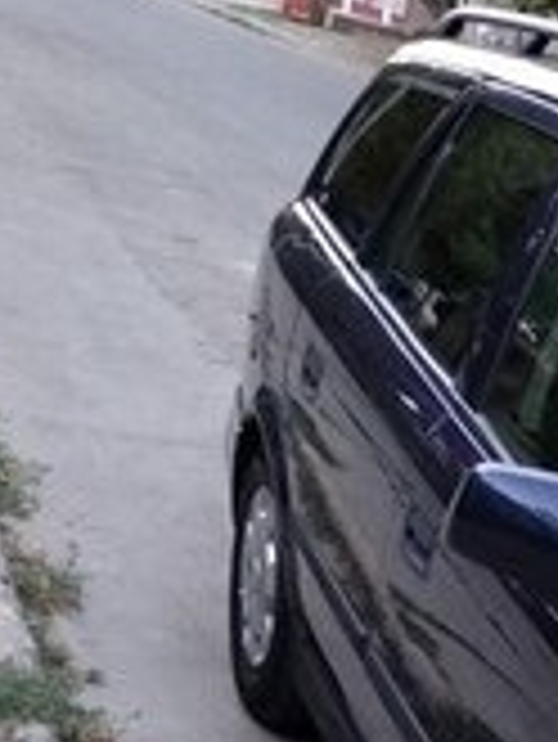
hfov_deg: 17.8
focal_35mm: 78
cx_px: 711
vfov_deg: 21.9
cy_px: 1021
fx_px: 1674
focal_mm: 3.83
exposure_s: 1/17
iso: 800
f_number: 2.2
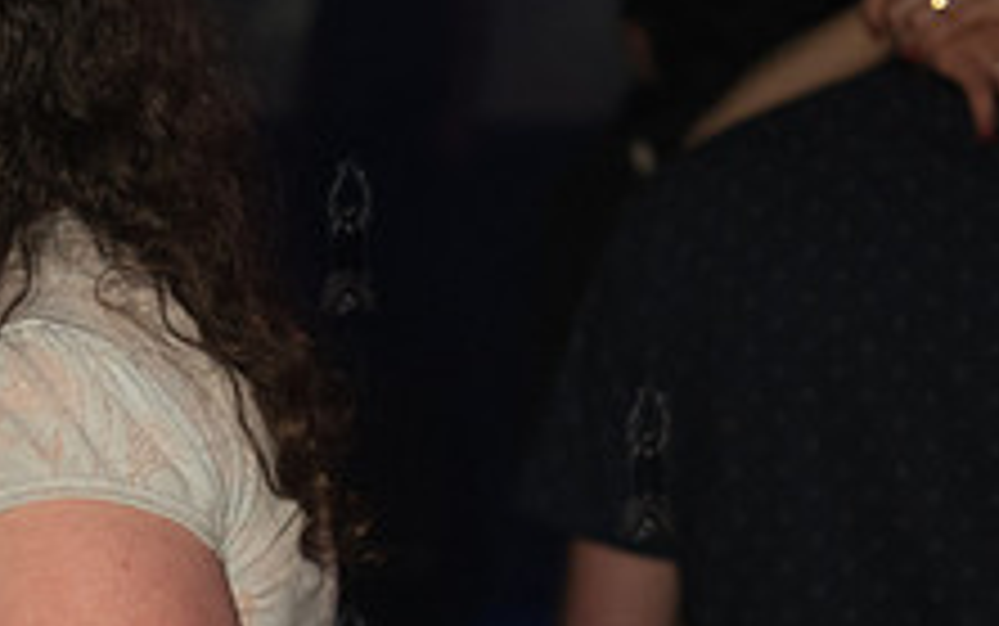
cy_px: 526
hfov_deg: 14.4
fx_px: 3868
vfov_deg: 9.2
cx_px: -107
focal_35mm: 142
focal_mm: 48
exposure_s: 1/250
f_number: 3.5
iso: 2000
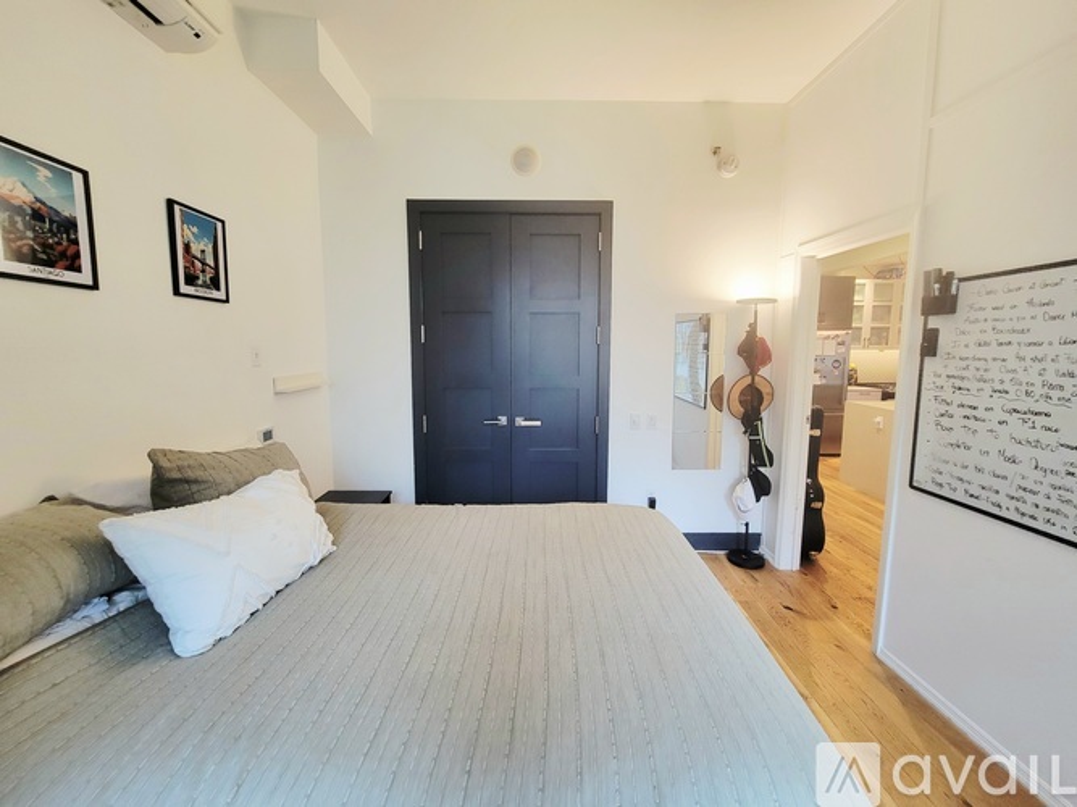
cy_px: 404
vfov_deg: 89.9
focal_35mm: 13
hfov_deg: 106.2
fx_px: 404
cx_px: 538
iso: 250
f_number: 2.2
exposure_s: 1/60.2
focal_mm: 2.2
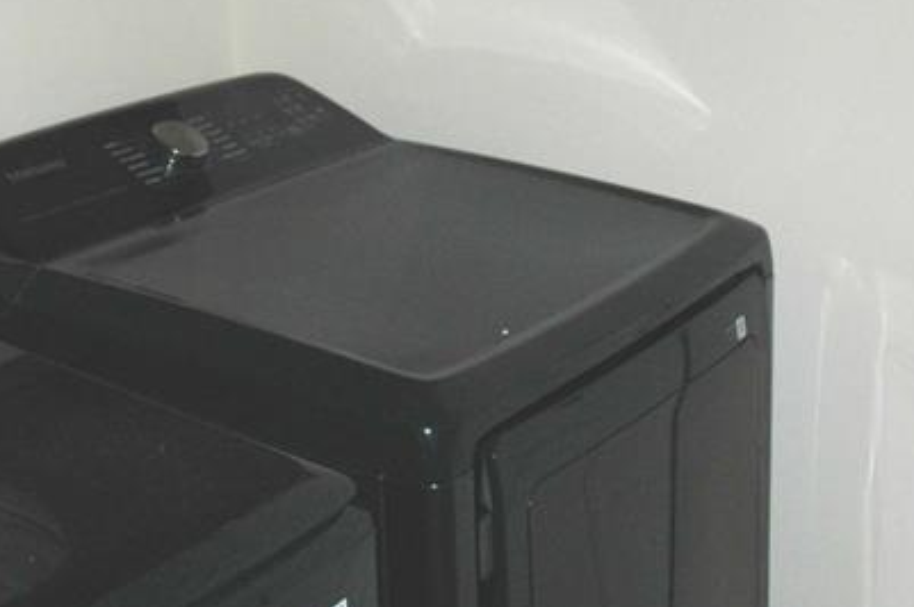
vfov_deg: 19.6
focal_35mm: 69
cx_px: 219
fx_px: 1749
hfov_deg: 28.8
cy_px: 212
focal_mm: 18
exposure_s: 1/60
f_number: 3.5
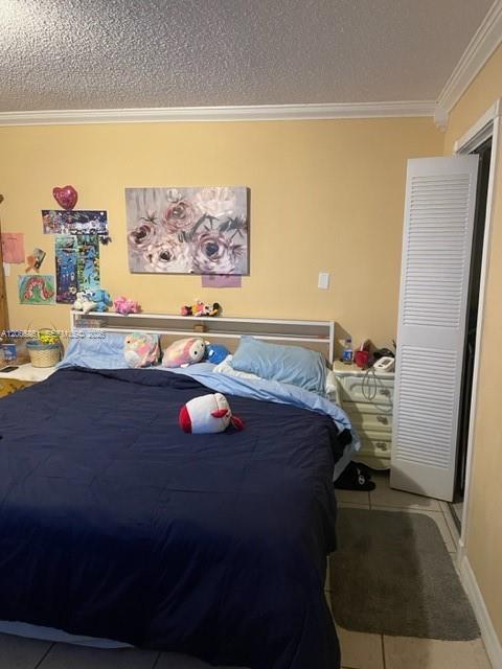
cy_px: 334
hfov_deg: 53.1
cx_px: 251
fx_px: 503
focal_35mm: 26
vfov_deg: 67.3
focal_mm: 4.2
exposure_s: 1/40
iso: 500
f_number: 1.6
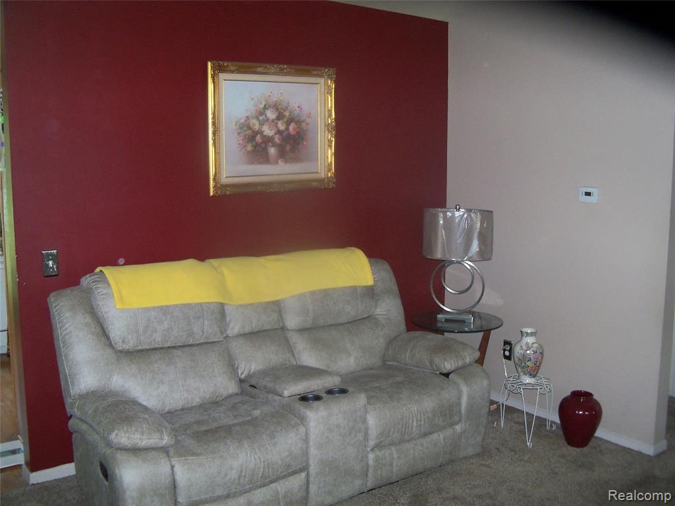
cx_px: 338
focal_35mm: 35
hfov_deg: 52.6
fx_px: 682
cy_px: 253
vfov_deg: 40.7
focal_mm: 6.2
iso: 200
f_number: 3.5
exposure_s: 1/30
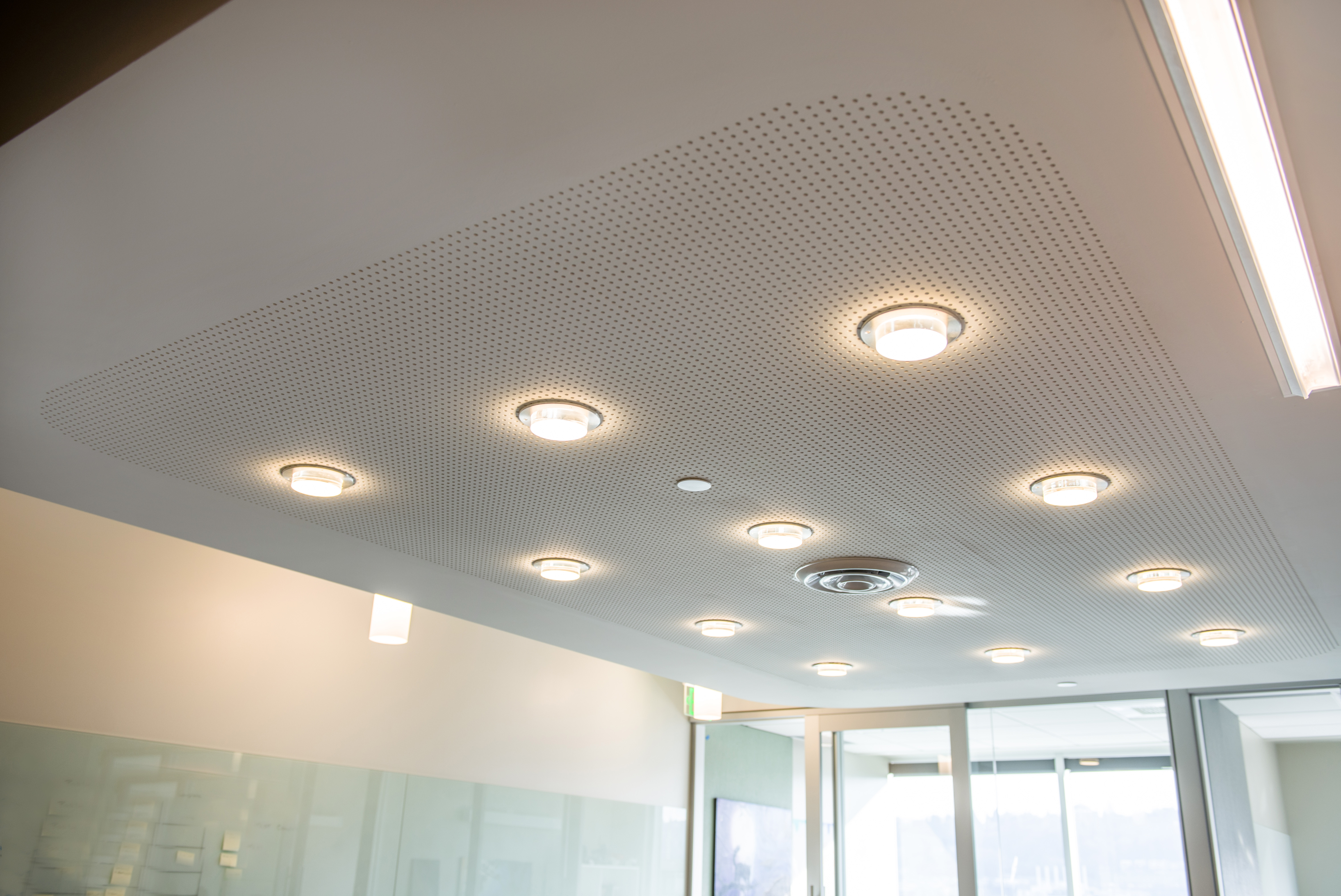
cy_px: 448
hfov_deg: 60.3
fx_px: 1155
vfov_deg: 42.4
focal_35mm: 31
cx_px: 670
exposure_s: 1/50
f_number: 4
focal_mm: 31
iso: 100
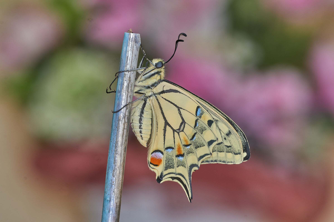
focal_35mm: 225
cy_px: 111
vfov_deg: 6.1
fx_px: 2087
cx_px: 167
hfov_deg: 9.1
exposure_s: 1/2.5
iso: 100
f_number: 11
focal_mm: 150
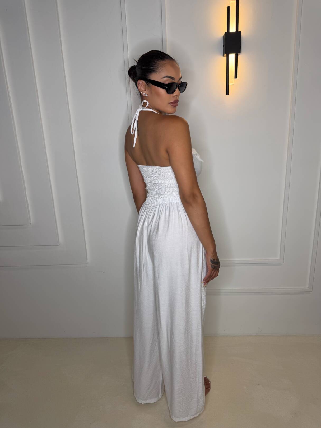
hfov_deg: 56.8
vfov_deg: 71.6
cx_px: 160
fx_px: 297
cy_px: 214
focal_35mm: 24
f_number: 1.78
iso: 50
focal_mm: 6.76
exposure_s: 1/125
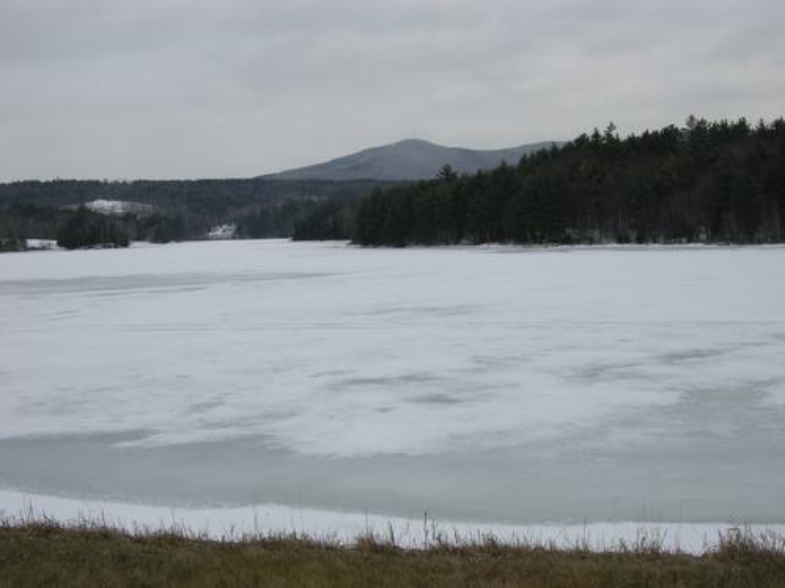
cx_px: 392
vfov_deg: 30.3
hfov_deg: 39.7
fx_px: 1088
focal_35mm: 48
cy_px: 294
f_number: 5.4
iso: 64
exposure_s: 1/225
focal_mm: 10.1
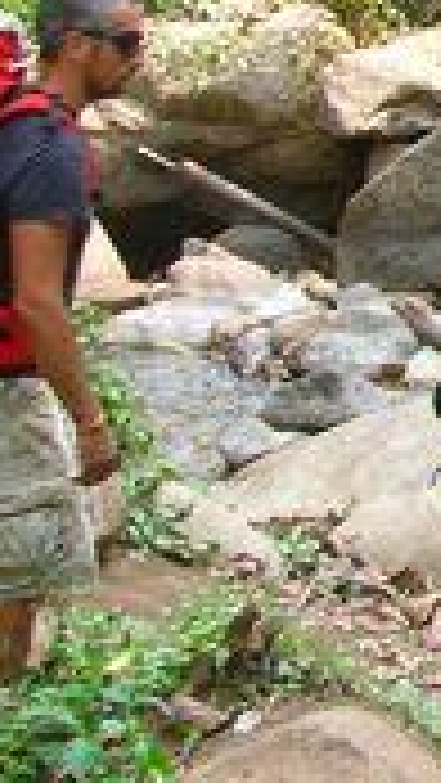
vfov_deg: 15.2
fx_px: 2825
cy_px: -155
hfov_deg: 7.8
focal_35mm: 136
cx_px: 1287
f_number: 4.9
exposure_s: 1/46
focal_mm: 5.7
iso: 50
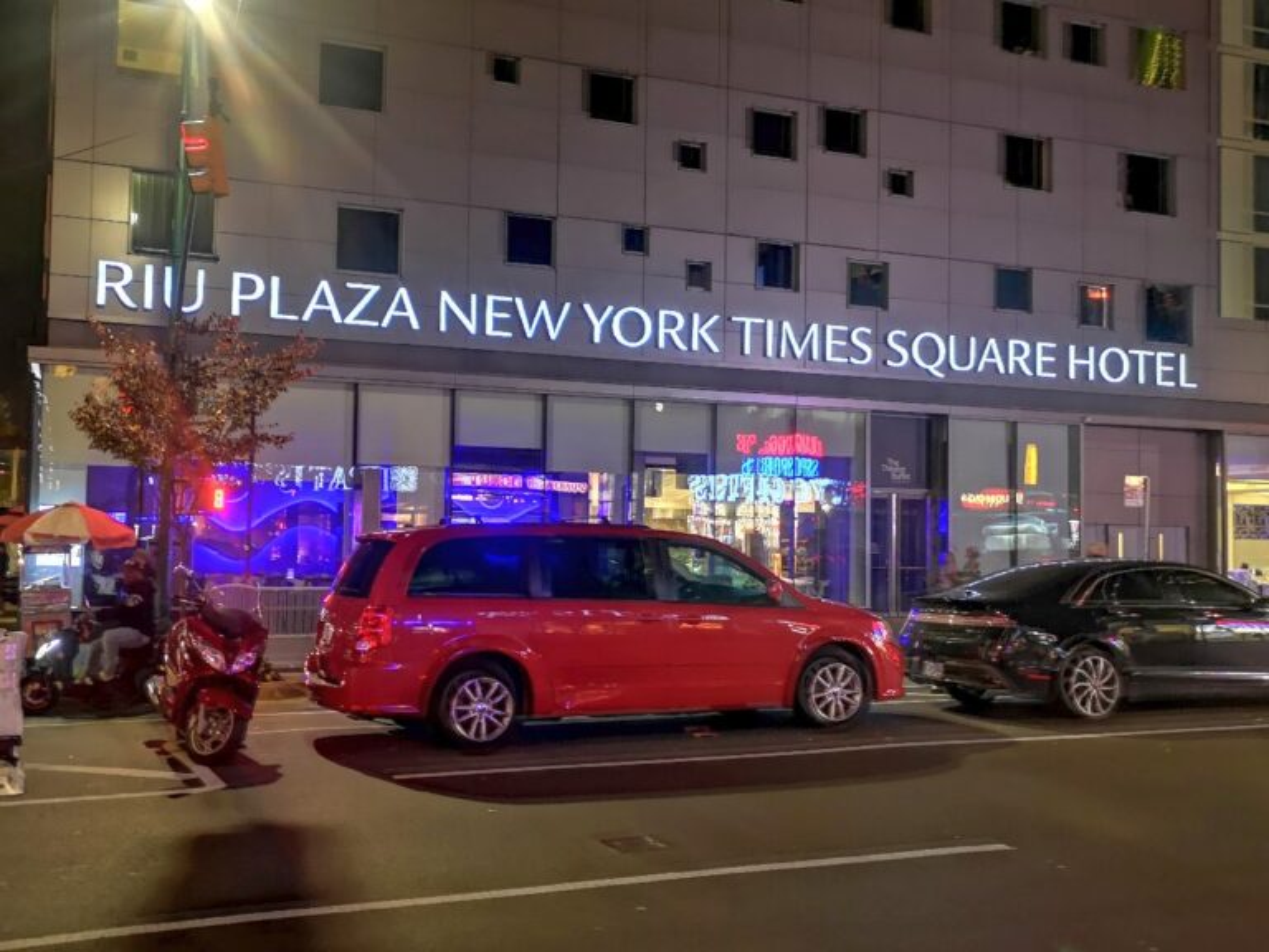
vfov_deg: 36.8
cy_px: 476
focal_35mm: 39
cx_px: 634
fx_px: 1430
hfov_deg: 47.9
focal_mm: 5.58
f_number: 1.8
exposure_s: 4
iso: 400
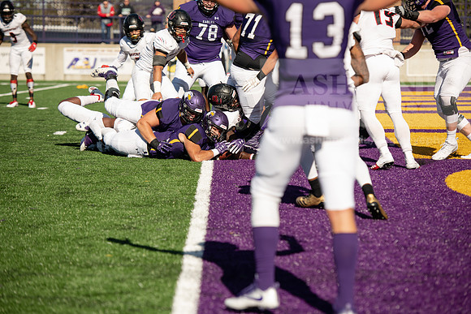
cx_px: 236
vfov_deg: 10.2
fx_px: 1767
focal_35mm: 135
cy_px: 157
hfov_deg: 15.2
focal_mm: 135
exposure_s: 1/2000
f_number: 3.5
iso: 160
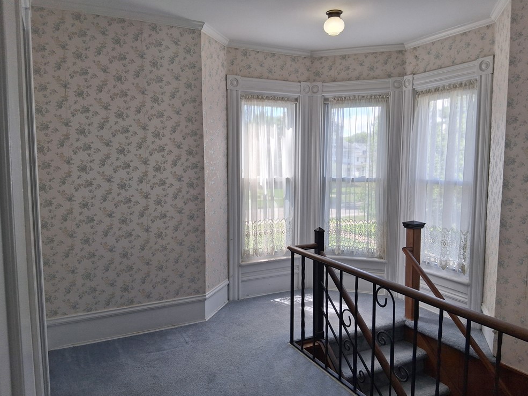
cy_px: 203
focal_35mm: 27
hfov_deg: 65.3
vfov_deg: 51.4
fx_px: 412
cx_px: 266
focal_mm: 3.98
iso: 32
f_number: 1.8
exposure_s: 1/120
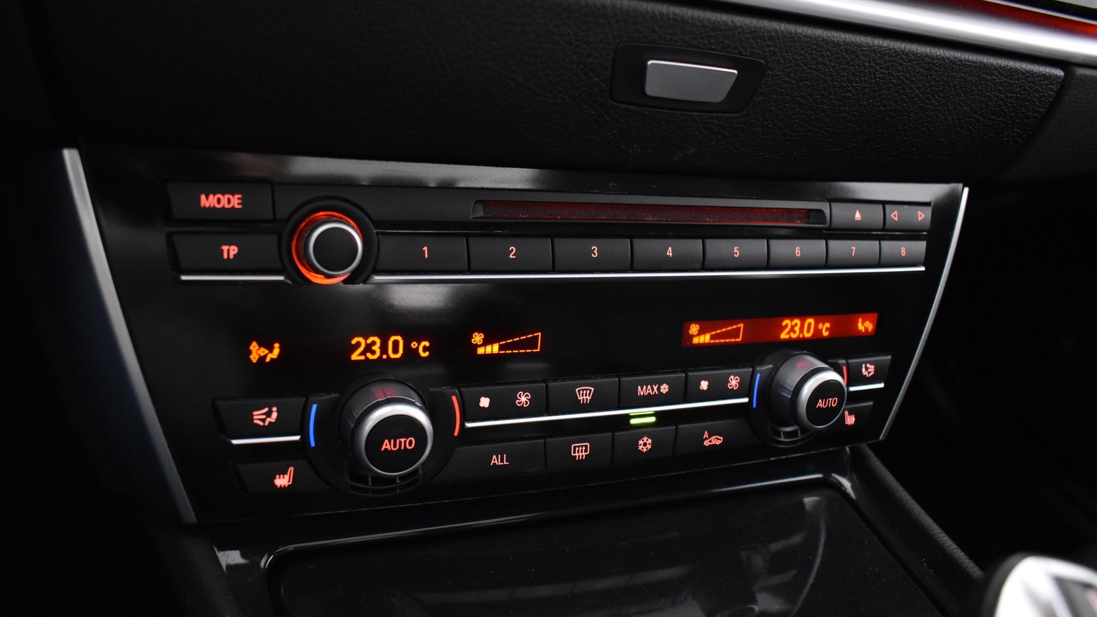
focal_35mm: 29
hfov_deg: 66.1
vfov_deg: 40.2
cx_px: 553
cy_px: 318
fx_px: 844
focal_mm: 18
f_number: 3.5
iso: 3200
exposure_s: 1/30
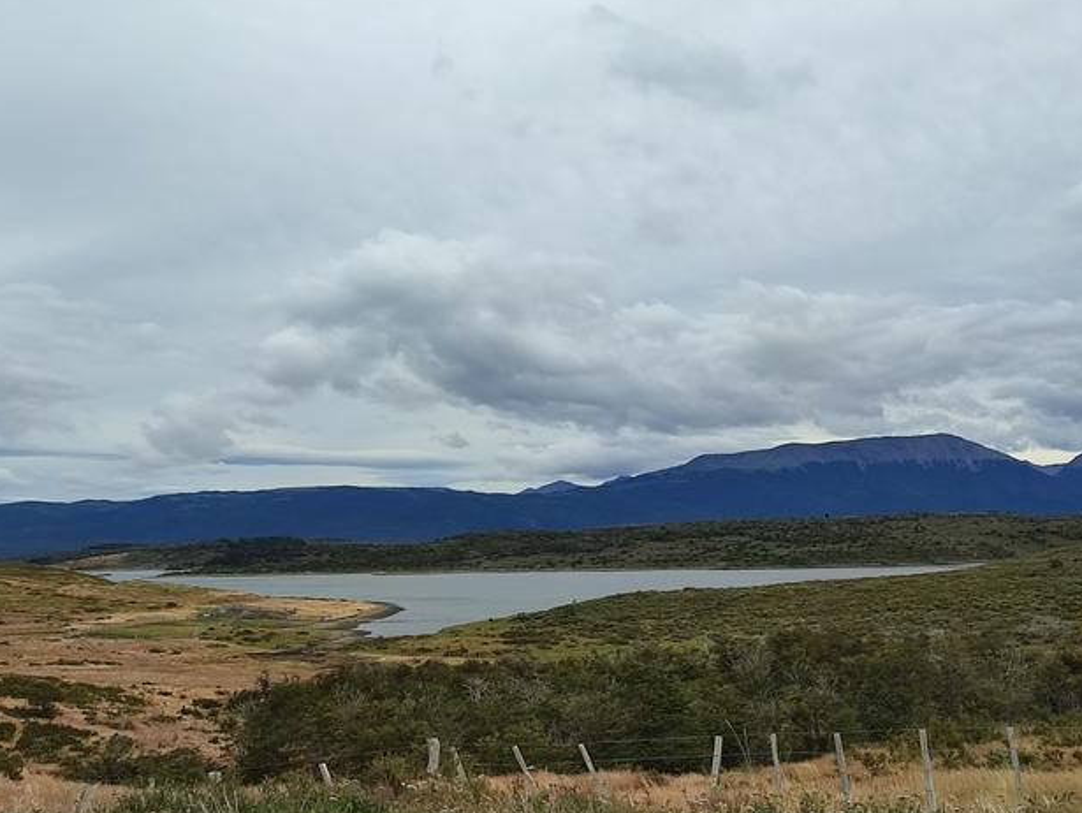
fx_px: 813
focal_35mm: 26
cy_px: 410
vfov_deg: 53.1
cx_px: 526
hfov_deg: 67.3
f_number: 1.9
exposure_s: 1/537
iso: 50
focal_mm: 6.04
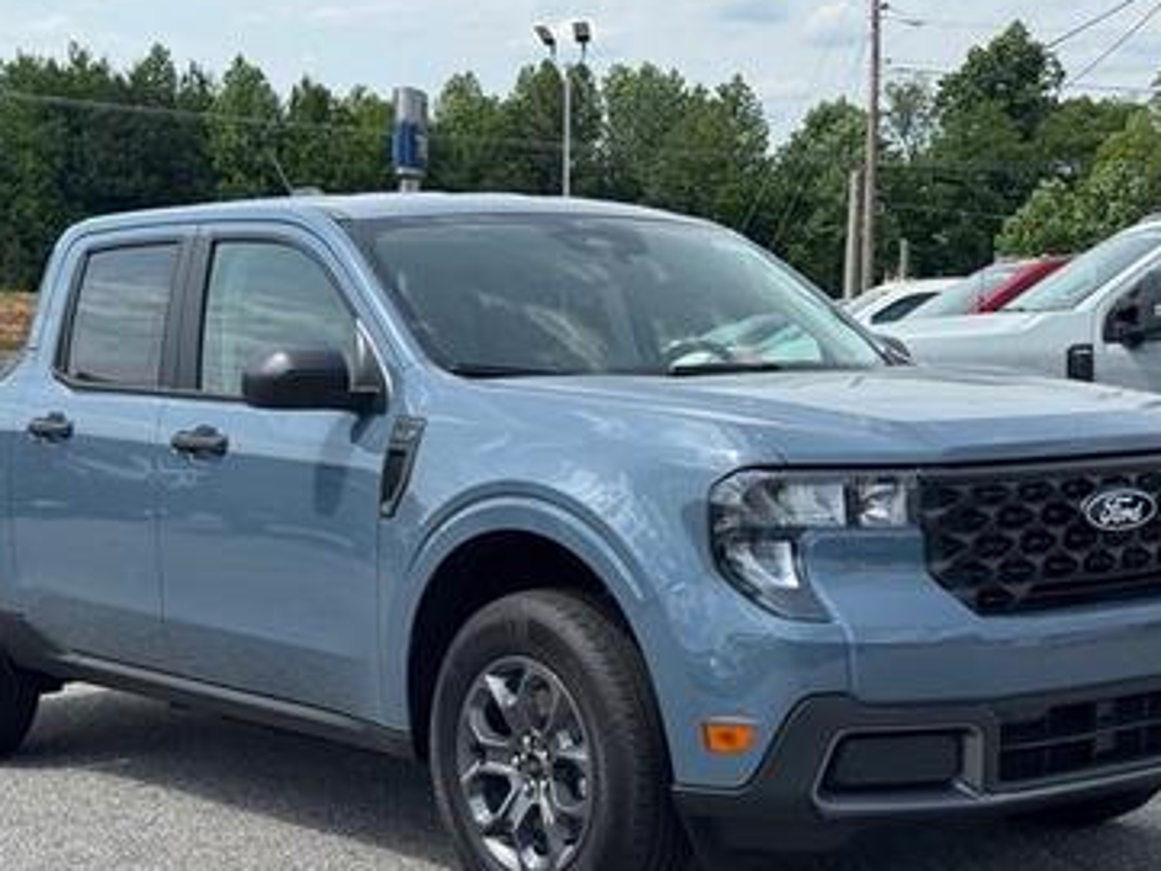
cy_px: 562
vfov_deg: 21.9
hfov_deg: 29.0
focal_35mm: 67
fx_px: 2248
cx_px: 569
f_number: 1.78
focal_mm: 6.76
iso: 64
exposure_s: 1/3425
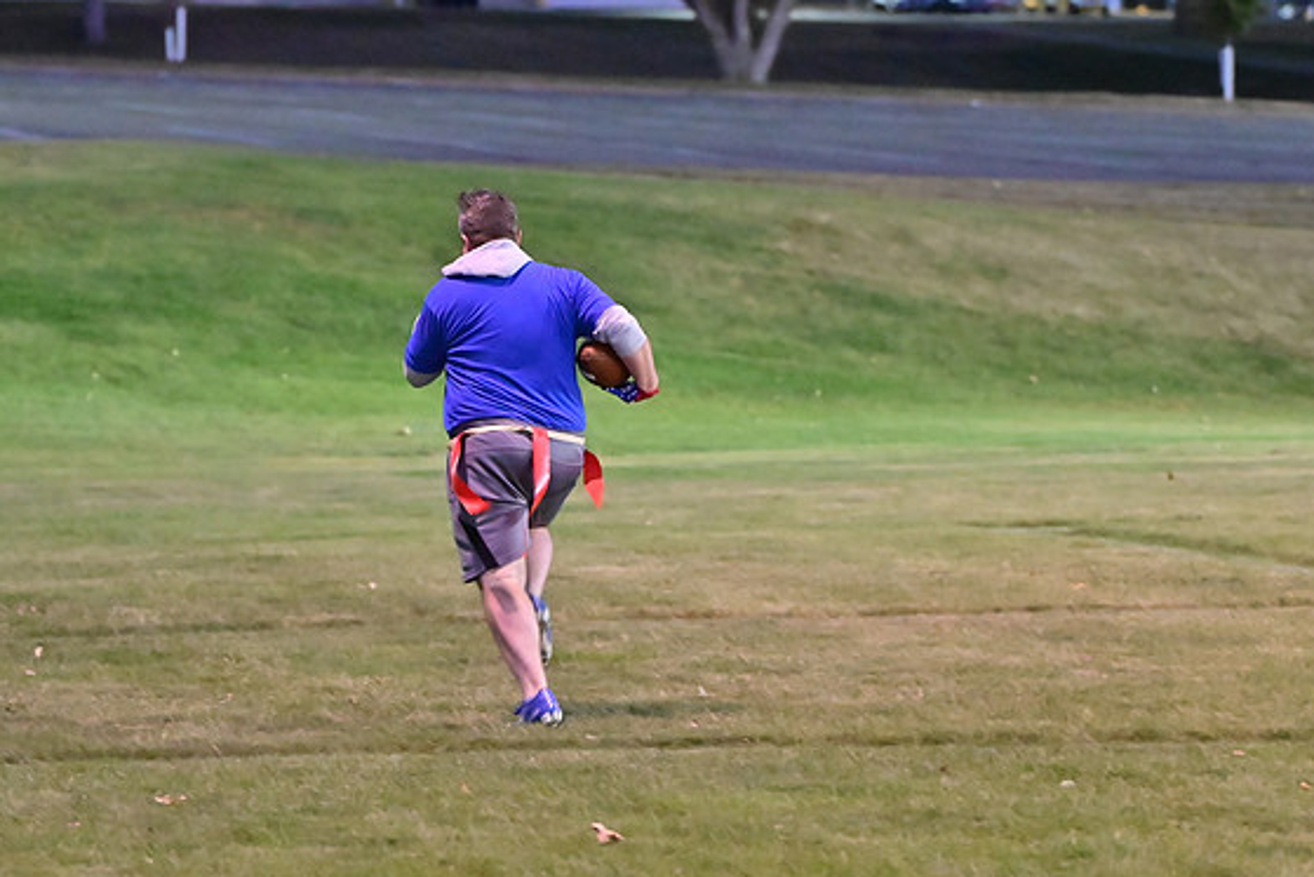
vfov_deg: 7.1
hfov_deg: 10.6
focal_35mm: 194
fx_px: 7082
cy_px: 434
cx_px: 677
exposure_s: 1/200
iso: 6400
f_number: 4
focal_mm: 125
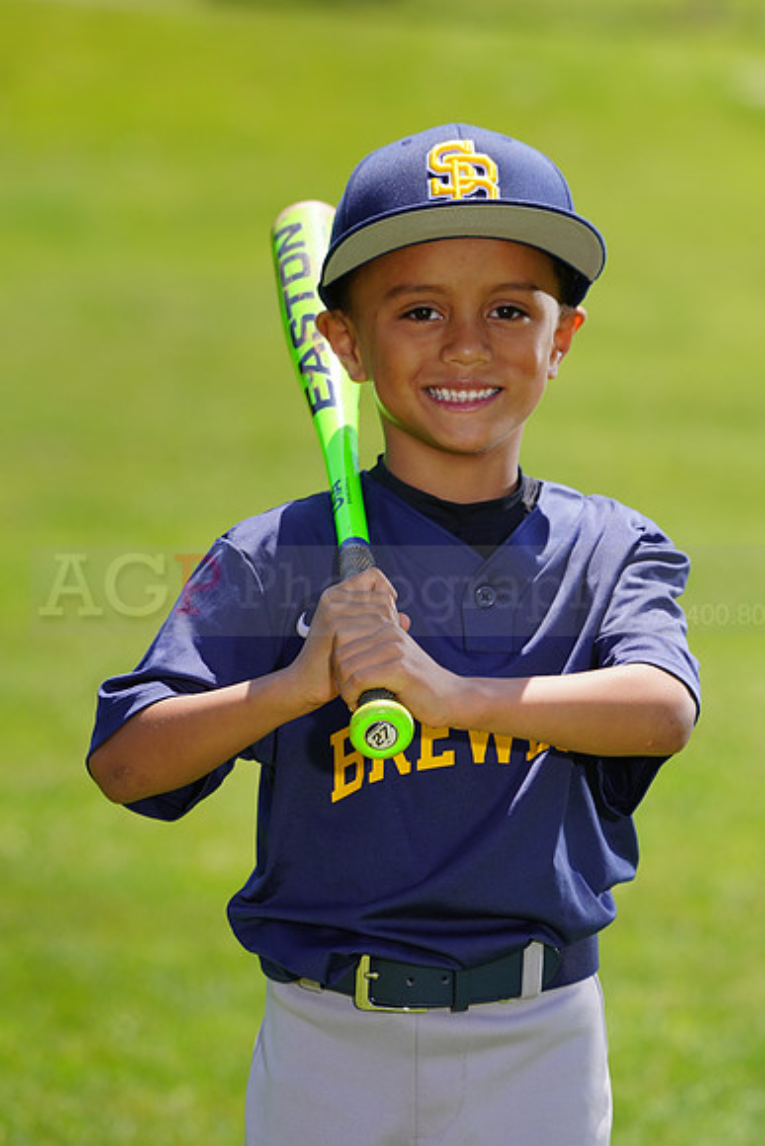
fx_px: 8537
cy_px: 573
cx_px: 382
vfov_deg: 7.7
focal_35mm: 268
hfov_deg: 5.1
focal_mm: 268
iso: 100
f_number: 7.1
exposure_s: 1/250
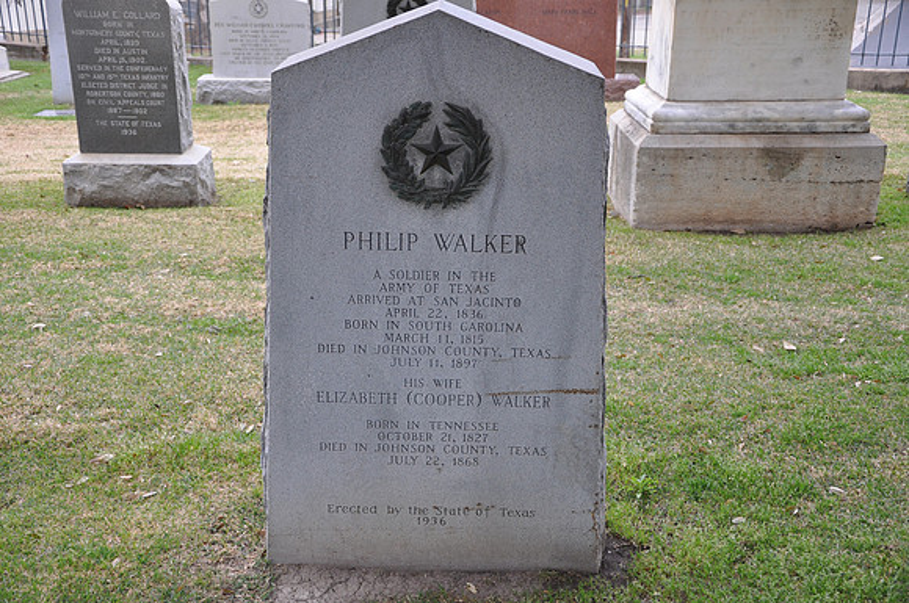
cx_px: 454
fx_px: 1135
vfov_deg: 29.8
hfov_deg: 43.7
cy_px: 302
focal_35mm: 45
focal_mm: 30
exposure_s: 1/80
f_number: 4.5
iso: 400
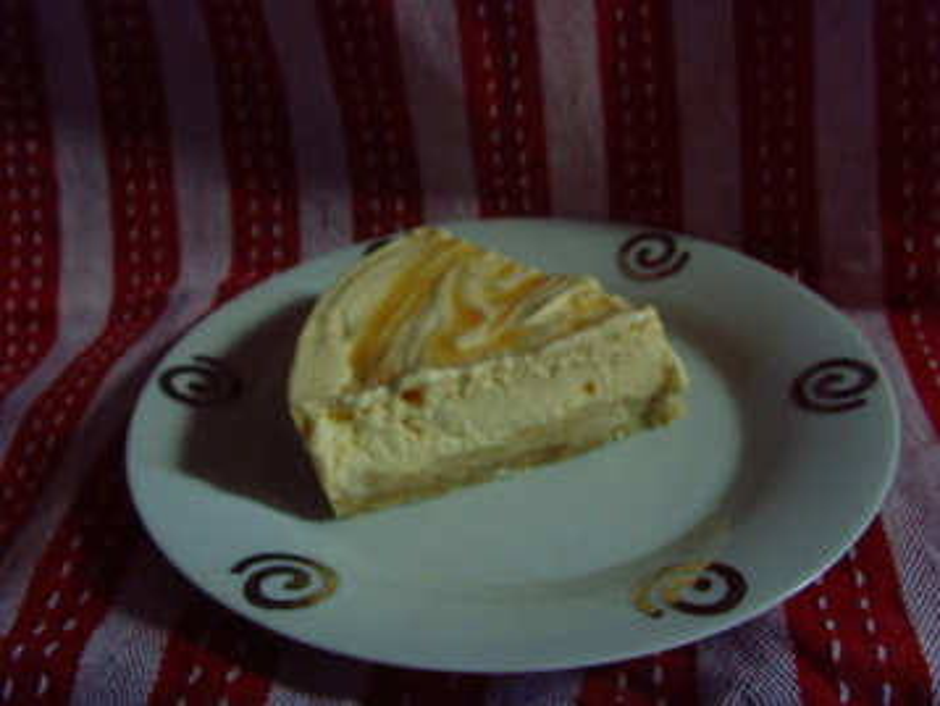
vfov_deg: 36.9
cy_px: 353
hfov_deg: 47.8
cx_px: 470
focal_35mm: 39
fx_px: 1060
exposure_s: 1/45
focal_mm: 6.6
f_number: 3.5
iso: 200
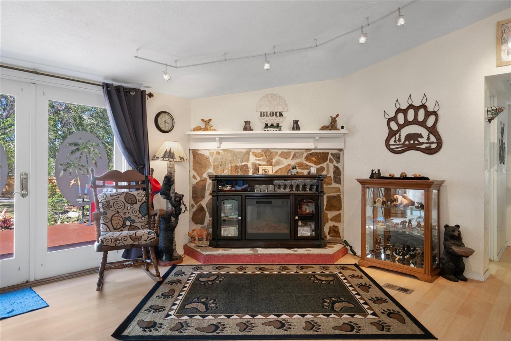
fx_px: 298
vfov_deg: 59.5
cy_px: 170
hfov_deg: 81.2
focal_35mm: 21
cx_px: 256
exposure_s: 1/2
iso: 320
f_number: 9
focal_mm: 21
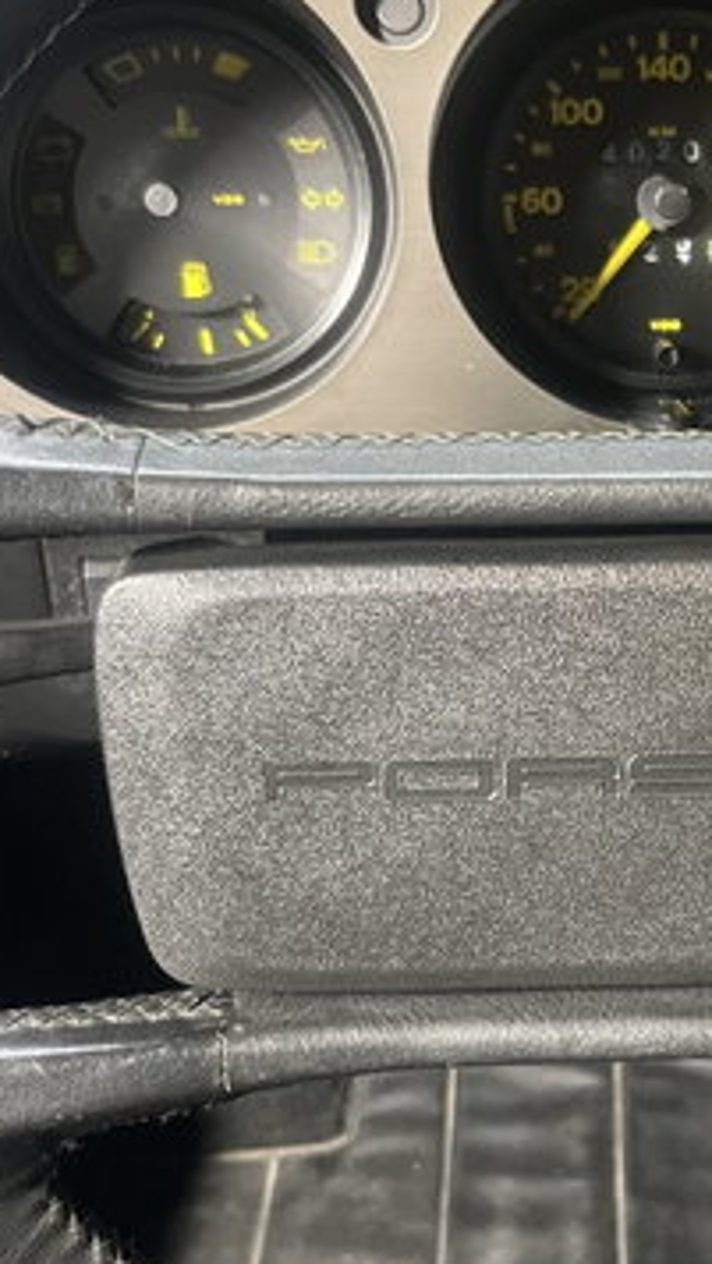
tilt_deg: -29.9
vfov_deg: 34.3
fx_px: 2046
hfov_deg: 19.0
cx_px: 769
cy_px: 659
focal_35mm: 61
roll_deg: -2.1
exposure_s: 1/33
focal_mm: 5.1
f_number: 1.6
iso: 400
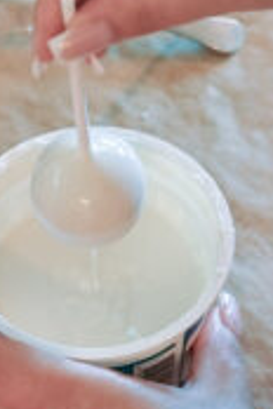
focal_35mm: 292
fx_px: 3321
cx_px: 211
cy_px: 106
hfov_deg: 4.7
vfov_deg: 7.1
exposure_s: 1/80
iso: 640
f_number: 2.8
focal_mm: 49.5
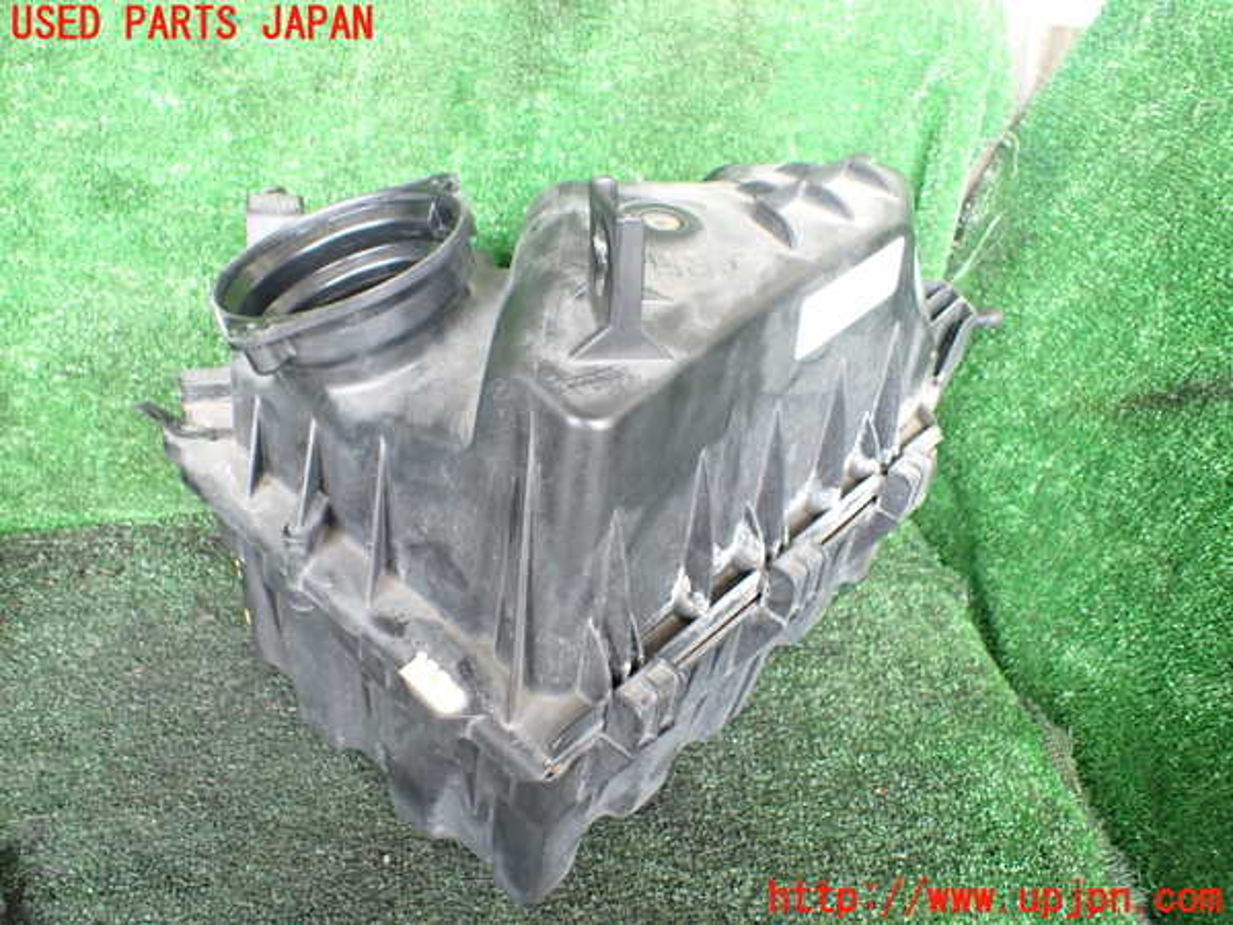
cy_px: 462
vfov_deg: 46.8
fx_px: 1069
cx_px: 616
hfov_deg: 60.0
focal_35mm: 30
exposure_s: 1/80
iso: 800
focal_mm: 5.4
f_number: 2.3
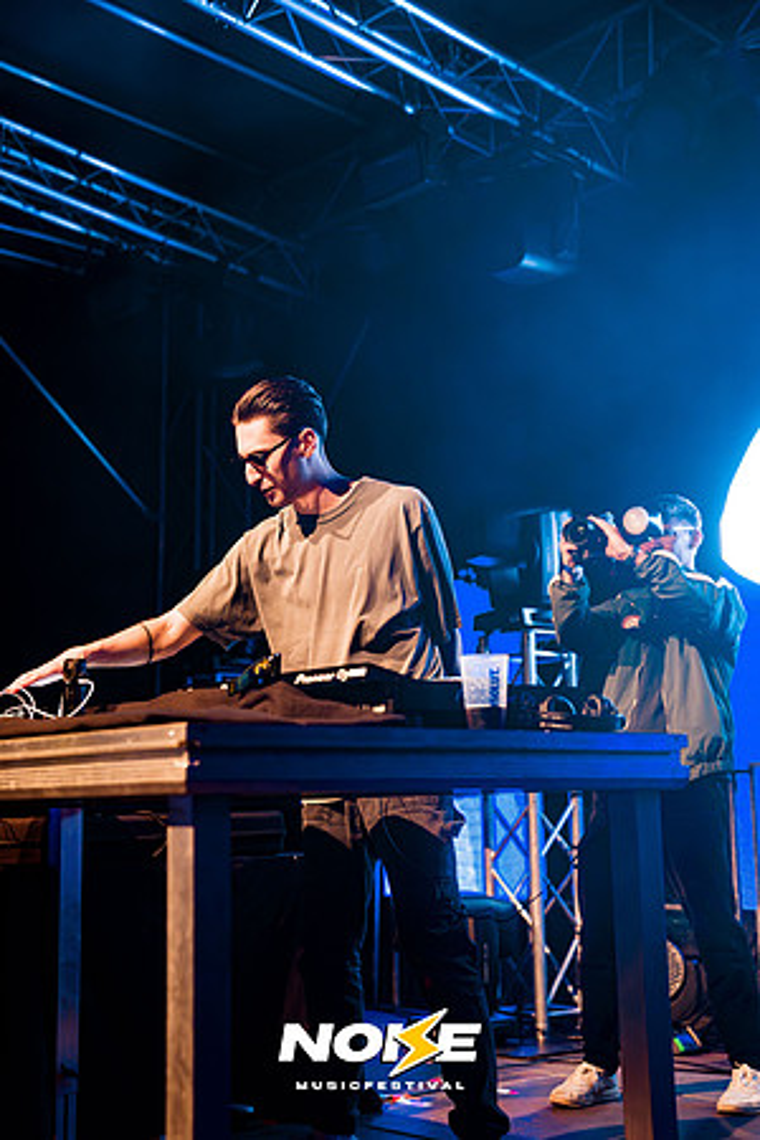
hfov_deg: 26.5
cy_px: 570
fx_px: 1615
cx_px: 380
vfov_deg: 38.9
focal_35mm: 51
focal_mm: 51
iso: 2500
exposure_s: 1/160
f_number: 2.8
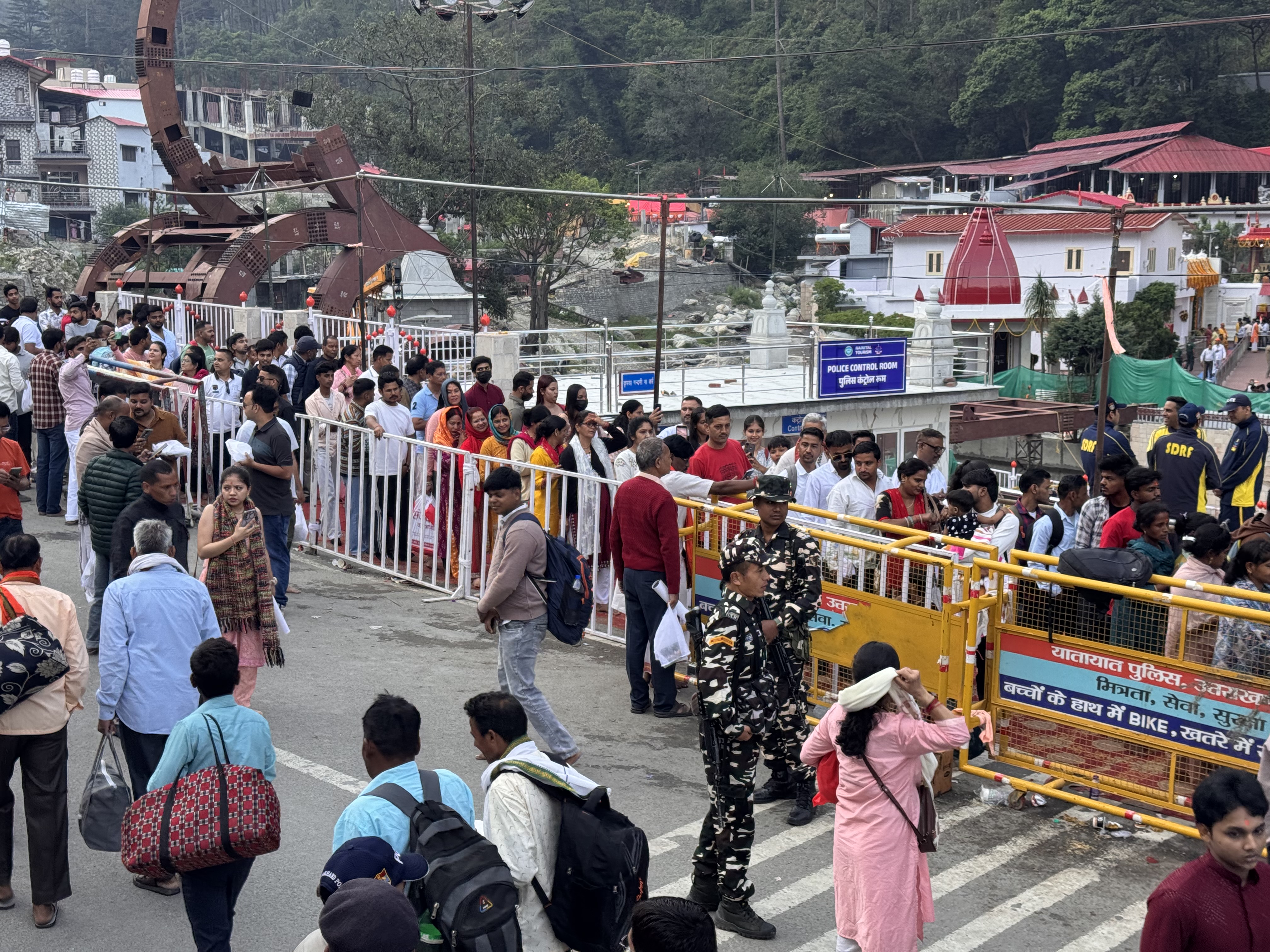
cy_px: 476
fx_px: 1761
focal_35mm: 48
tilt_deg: -7.9
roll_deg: +0.6
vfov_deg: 30.3
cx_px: 635
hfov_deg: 39.7
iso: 64
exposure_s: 1/301
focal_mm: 6.76
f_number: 1.78
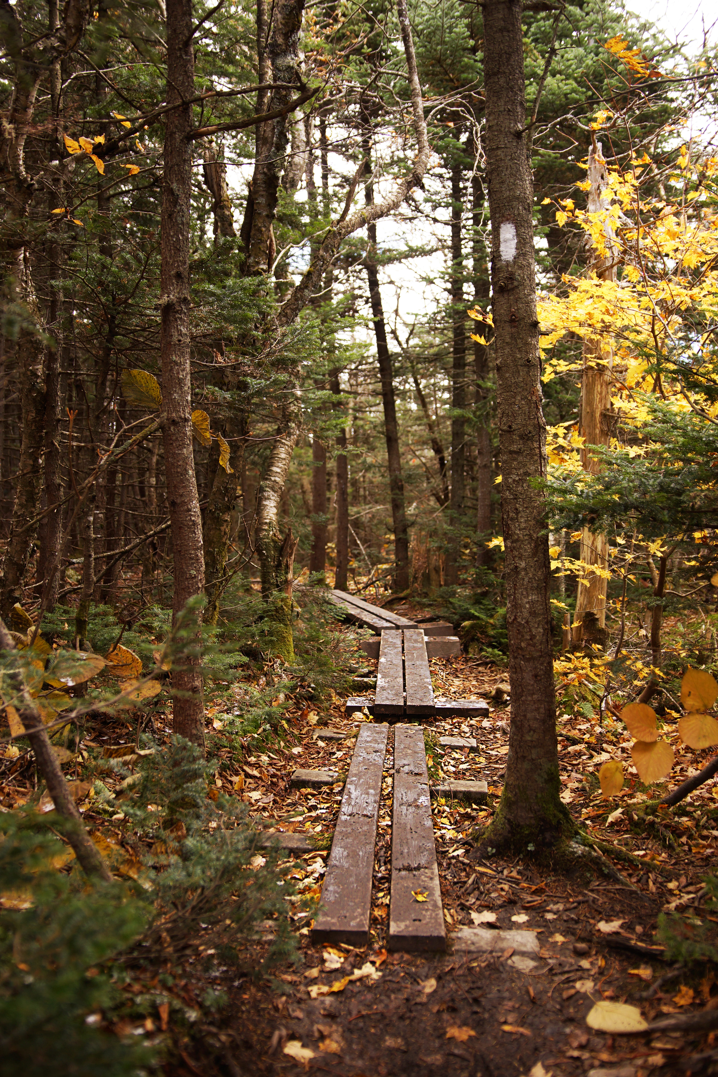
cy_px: 538
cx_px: 359
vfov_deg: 61.9
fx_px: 897
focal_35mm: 30
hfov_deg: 43.6
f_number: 1.8
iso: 100
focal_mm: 20
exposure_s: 1/250
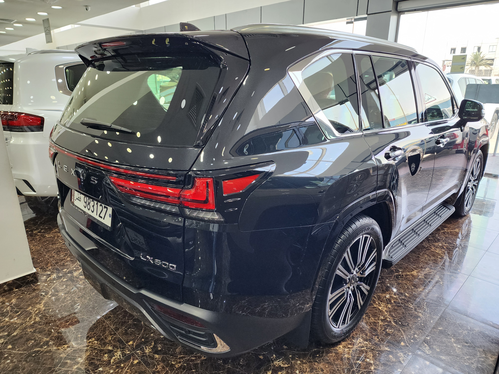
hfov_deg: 73.9
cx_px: 250
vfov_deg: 58.9
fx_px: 332
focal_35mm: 23
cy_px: 187
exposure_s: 1/180
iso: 200
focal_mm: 6.4
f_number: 1.8
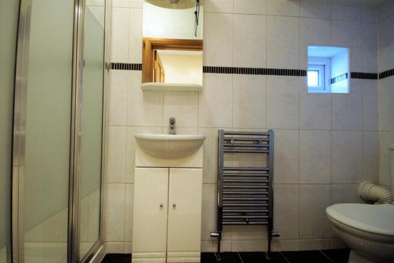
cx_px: 197
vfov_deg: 77.4
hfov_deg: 100.4
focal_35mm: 15
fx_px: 164
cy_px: 132
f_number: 8
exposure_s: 1/30
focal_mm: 10
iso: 1600
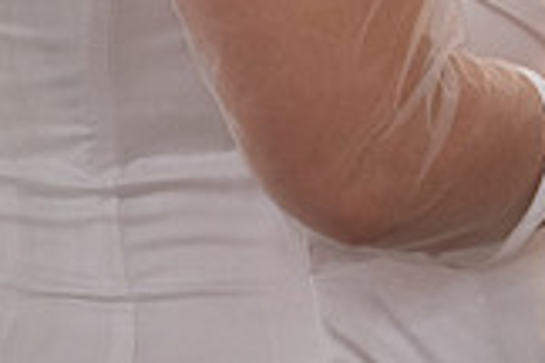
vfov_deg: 1.9
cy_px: -32
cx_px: 912
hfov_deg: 2.9
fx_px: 10823
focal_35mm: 715
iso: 2000
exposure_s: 1/160
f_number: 2.8
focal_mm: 200
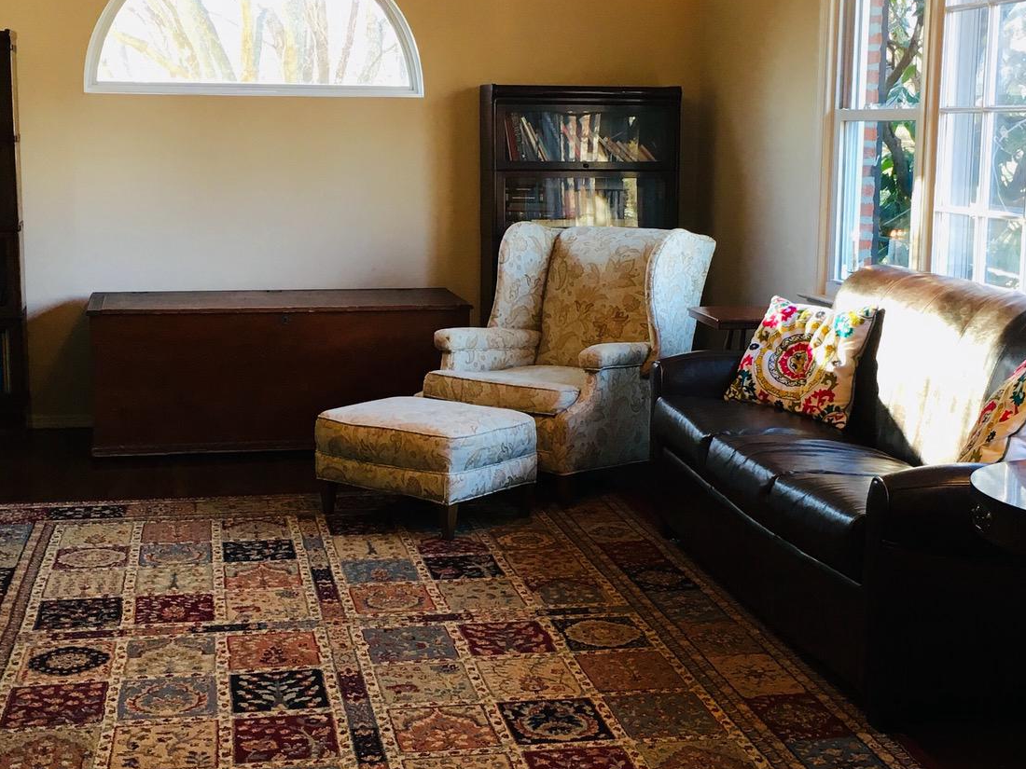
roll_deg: +0.0
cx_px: 520
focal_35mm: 54
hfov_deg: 35.5
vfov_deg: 27.0
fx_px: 1601
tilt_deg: -9.3
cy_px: 376
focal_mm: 4.15
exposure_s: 1/30
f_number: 2.2
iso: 50
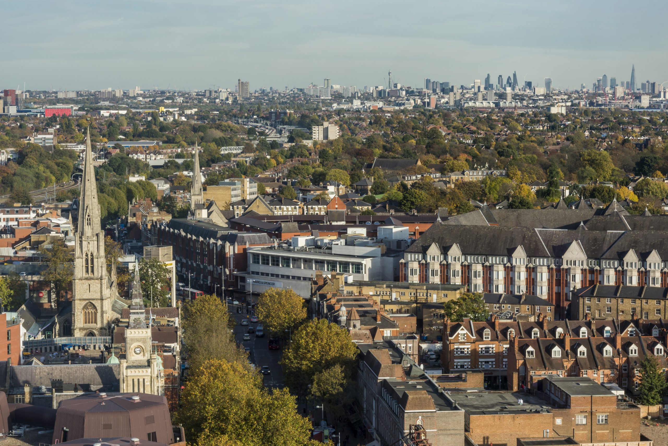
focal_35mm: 92
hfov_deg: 22.1
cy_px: 223
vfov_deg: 14.9
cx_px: 334
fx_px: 1708
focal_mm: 92
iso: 100
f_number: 22
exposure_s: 1/15
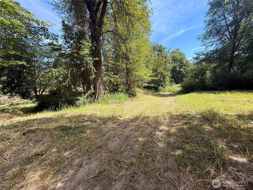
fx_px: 102
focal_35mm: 14
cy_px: 95
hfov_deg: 102.1
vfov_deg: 85.7
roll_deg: +4.6
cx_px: 126
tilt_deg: -1.7
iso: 50
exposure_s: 1/448
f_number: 2.2
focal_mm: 2.22
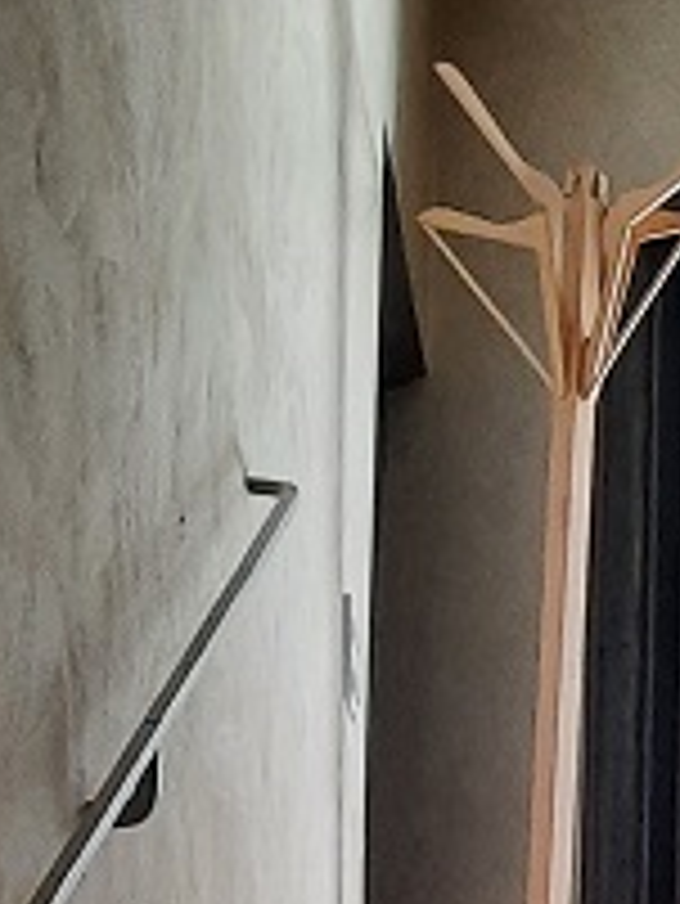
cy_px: 1633
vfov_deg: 13.2
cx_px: 887
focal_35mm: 134
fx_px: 3506
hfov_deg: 10.8
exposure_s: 1/33
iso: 320
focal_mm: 4.6
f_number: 2
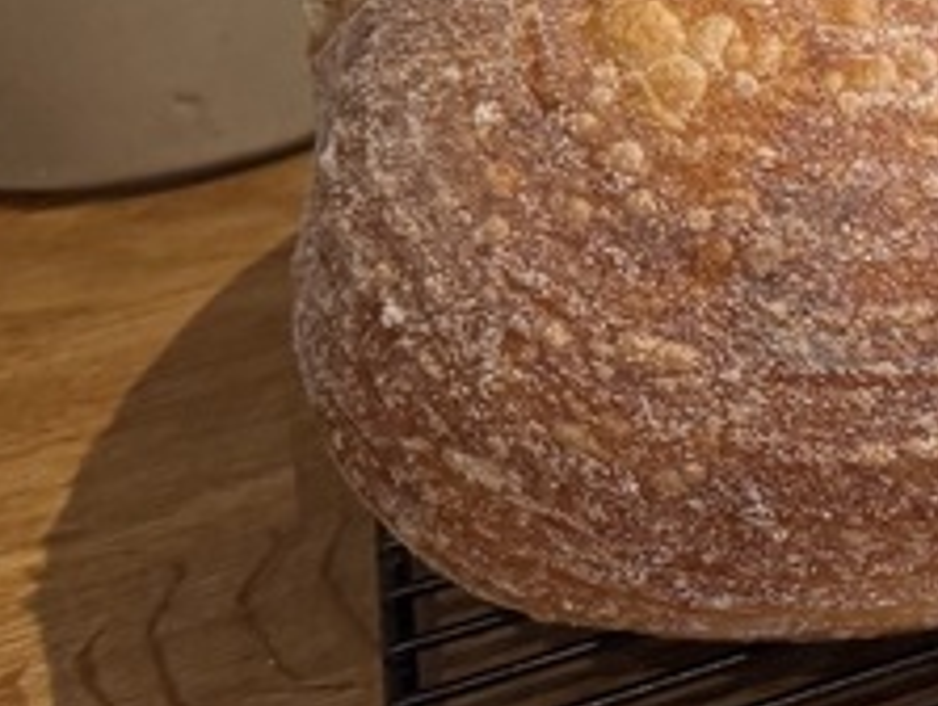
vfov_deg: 13.1
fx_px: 2986
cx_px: 1561
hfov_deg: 15.8
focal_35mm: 110
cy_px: -143
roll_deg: +5.3
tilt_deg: -25.6
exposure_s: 1/50
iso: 250
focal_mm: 6.76
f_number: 1.78
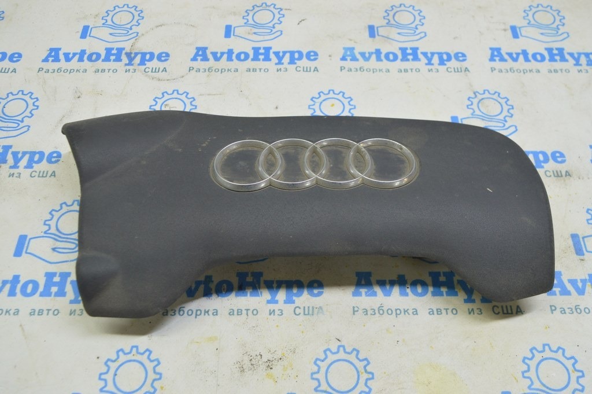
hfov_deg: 55.1
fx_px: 567
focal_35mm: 34
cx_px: 296
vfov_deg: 38.3
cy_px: 197
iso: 400
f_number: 5.6
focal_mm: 23
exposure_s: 1/20
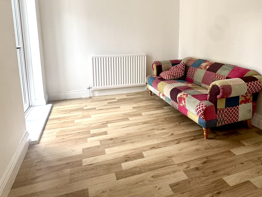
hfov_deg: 71.4
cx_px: 144
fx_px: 182
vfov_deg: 55.5
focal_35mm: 24
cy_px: 64
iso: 80
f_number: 2.2
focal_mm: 2.22
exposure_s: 1/99
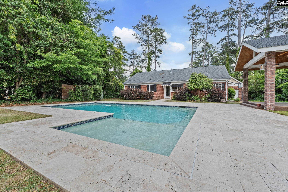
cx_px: 144
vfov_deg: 77.3
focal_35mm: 15
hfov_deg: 100.4
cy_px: 96
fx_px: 120
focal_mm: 10
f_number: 10
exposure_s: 1/60
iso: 250
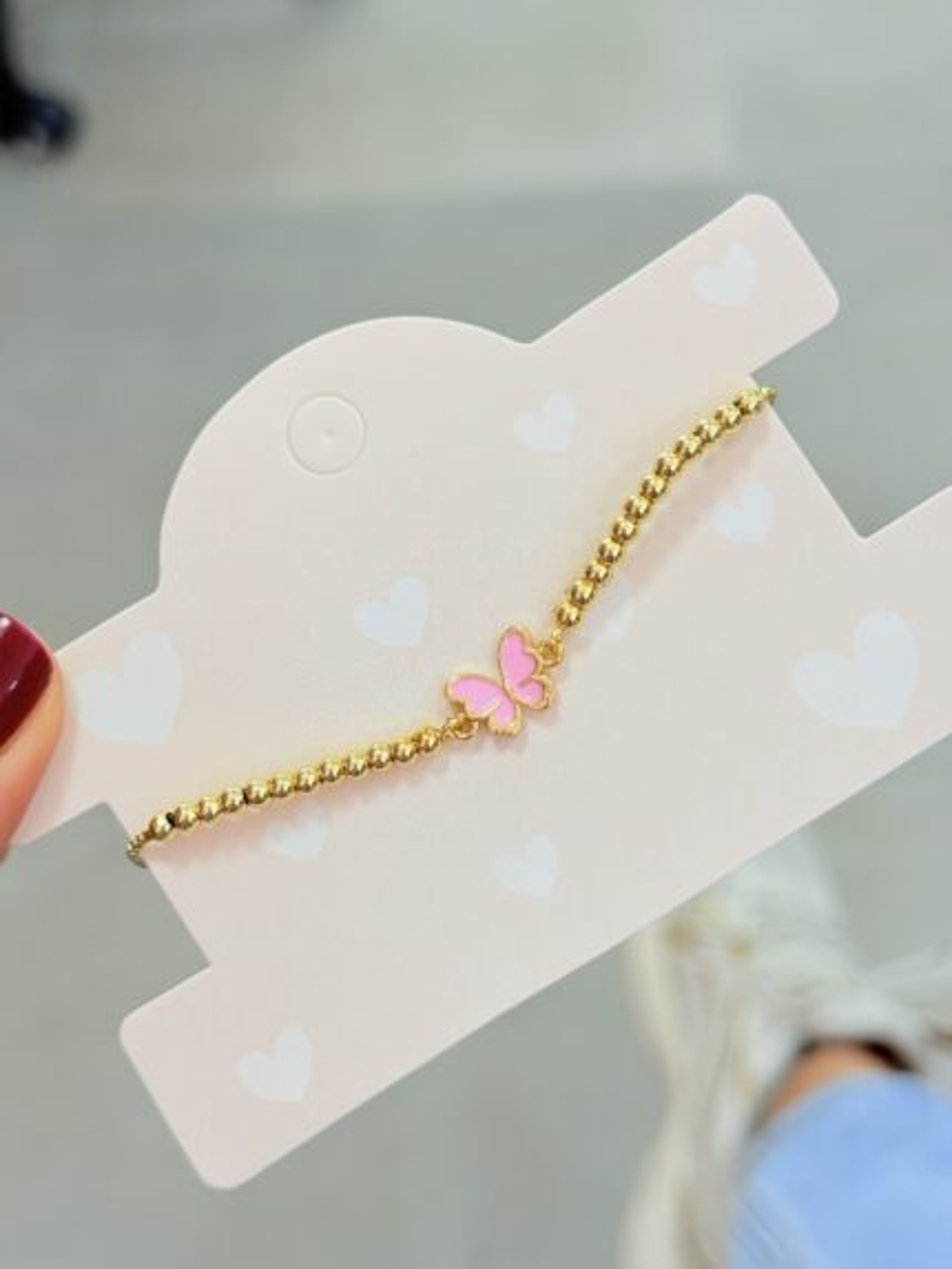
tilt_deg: -49.6
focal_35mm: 48
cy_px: 634
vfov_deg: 39.6
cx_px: 476
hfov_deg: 30.3
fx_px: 1759
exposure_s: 1/120
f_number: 1.78
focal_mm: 6.76
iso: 80
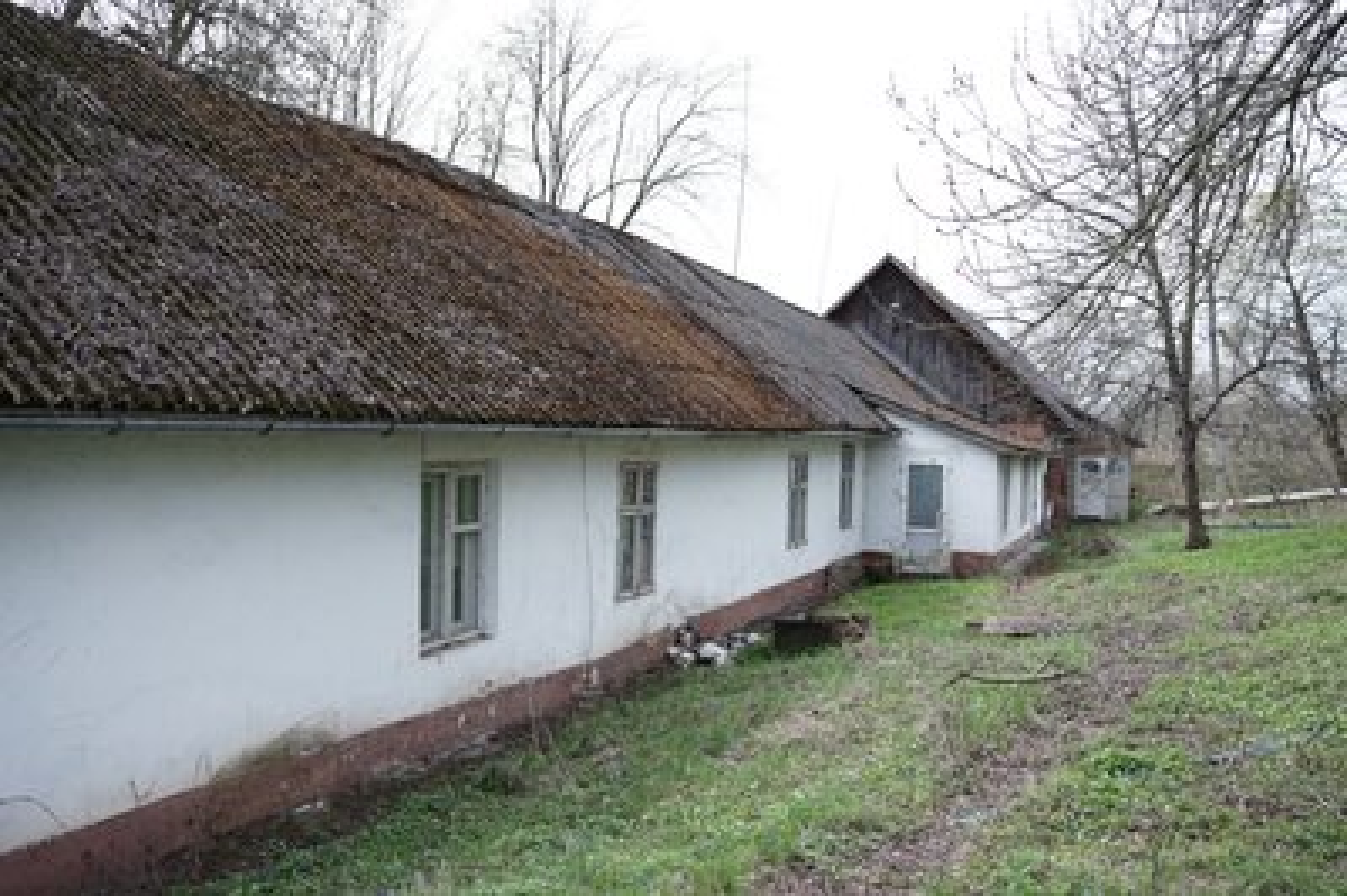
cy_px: 448
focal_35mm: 35
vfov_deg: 37.8
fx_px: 1308
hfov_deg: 54.5
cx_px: 674
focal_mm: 35
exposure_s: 1/1600
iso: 320
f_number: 2.8
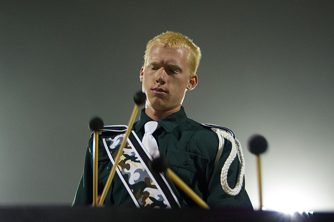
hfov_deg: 33.7
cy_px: 104
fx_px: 551
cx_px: 157
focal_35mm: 59
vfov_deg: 22.8
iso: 12800
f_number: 4.8
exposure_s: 1/125
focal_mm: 50
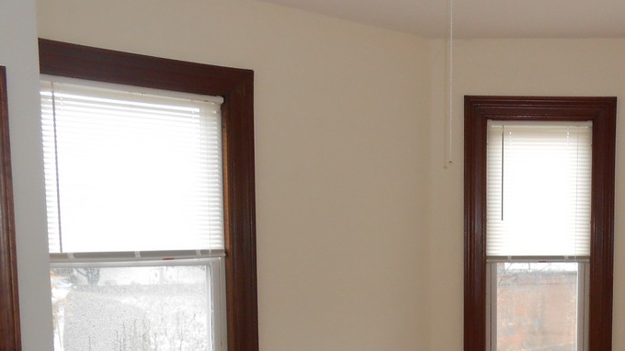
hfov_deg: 41.5
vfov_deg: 24.0
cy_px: 332
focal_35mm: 48
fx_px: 795
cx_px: 476
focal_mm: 4.6
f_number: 3.5
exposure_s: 1/30
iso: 125
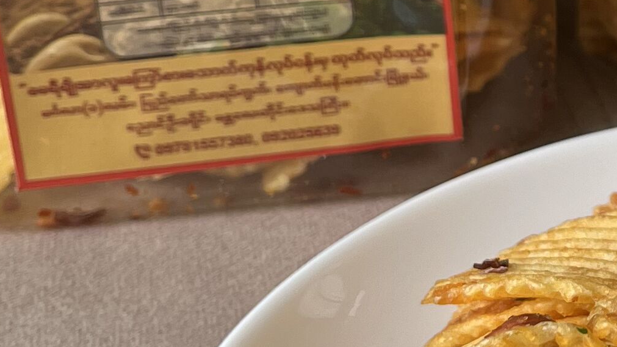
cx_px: 875
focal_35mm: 113
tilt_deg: -26.0
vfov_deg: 10.5
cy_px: -116
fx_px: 1849
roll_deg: -2.5
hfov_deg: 17.4
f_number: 1.6
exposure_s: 1/121
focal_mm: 5.1
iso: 50
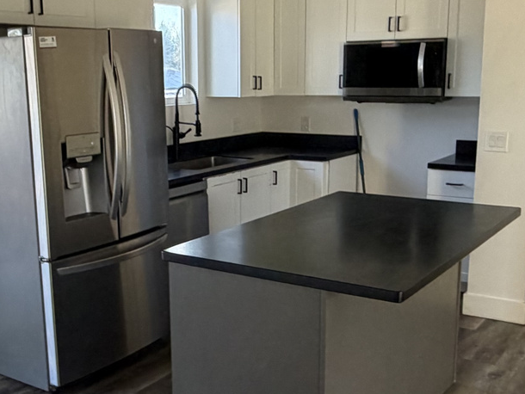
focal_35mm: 47
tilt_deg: -10.6
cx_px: 210
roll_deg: +2.4
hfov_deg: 40.2
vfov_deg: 30.9
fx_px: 713
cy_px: 212
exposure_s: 1/121
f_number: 2.2
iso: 250
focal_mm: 2.22
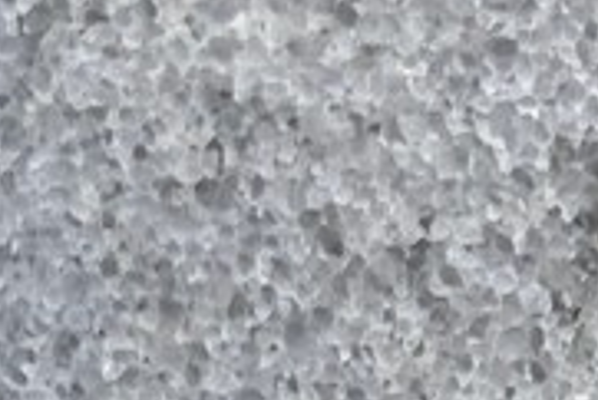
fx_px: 3574
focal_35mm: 215
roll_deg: -0.7
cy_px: 1349
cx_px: 182
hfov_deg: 9.6
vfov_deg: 5.8
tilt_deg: -31.1
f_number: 1.6
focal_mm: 5.1
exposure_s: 1/291
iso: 40
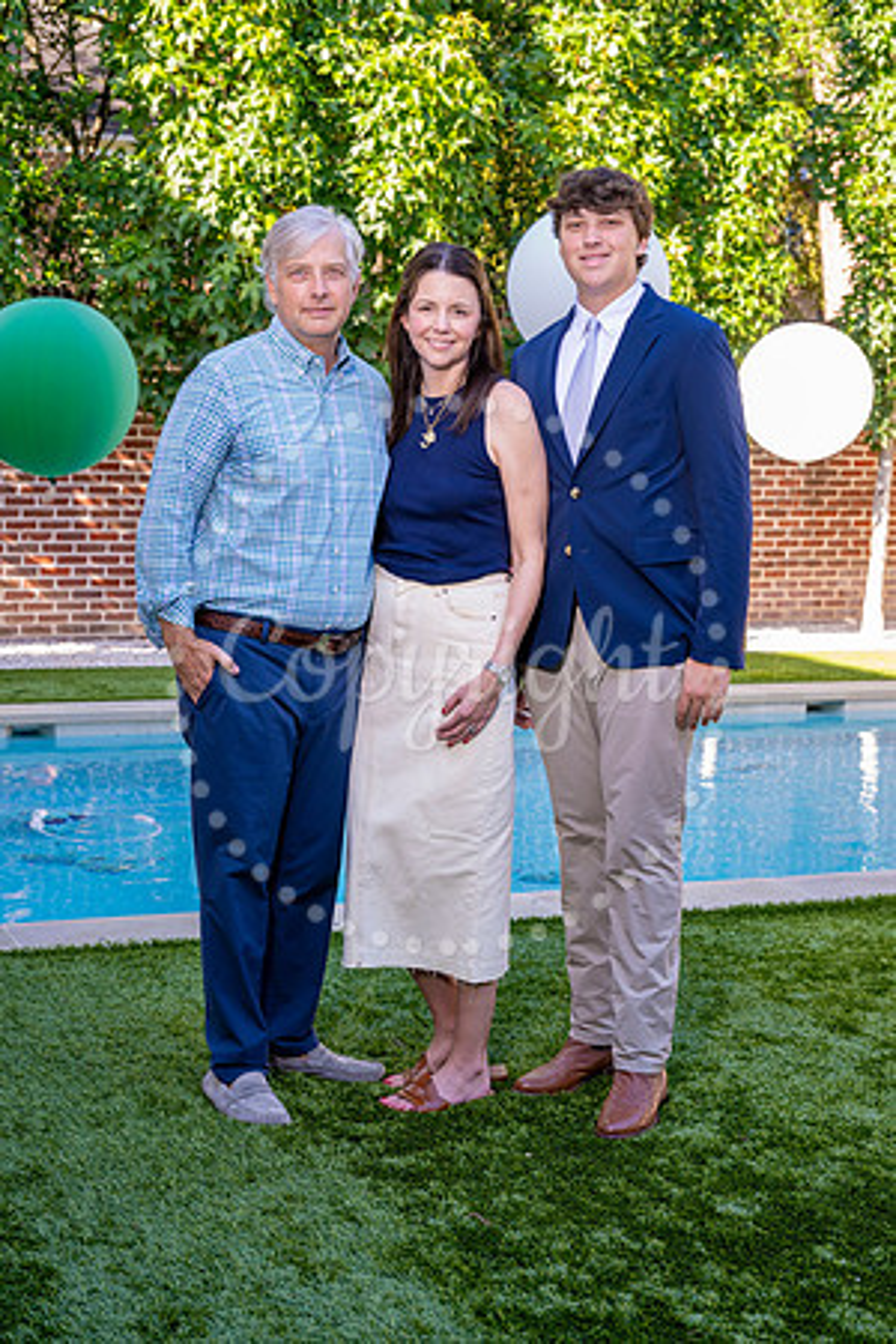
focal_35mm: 56
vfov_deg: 35.6
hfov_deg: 24.2
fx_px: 2091
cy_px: 672
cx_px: 448
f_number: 5.6
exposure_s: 1/160
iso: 400
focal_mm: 56
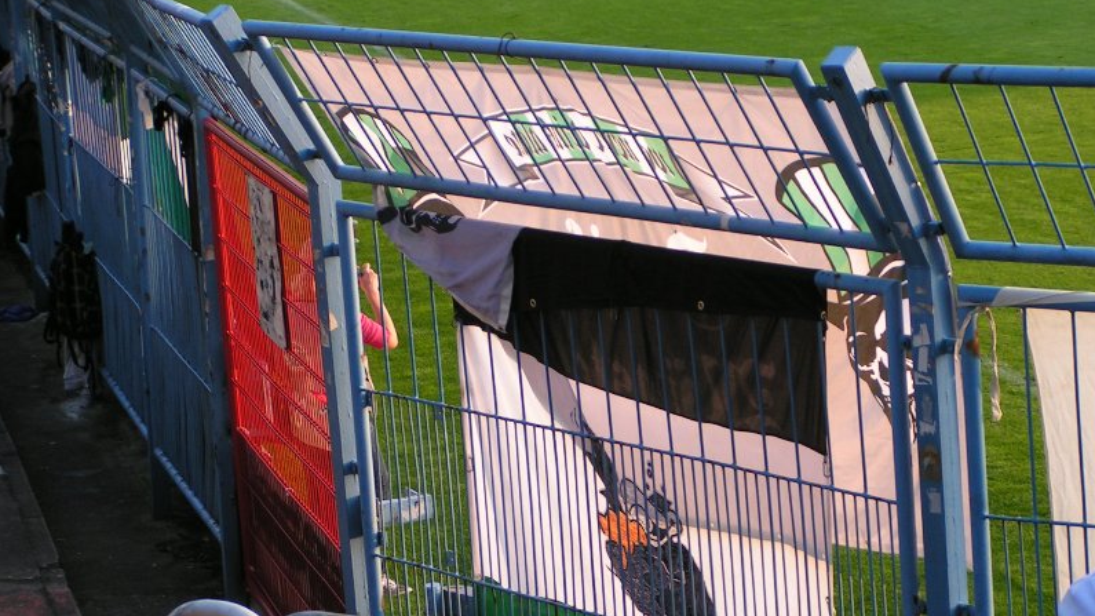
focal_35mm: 125
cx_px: 548
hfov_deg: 17.2
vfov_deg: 9.7
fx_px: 3629
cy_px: 347
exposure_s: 1/125
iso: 50
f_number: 3.5
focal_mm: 17.4
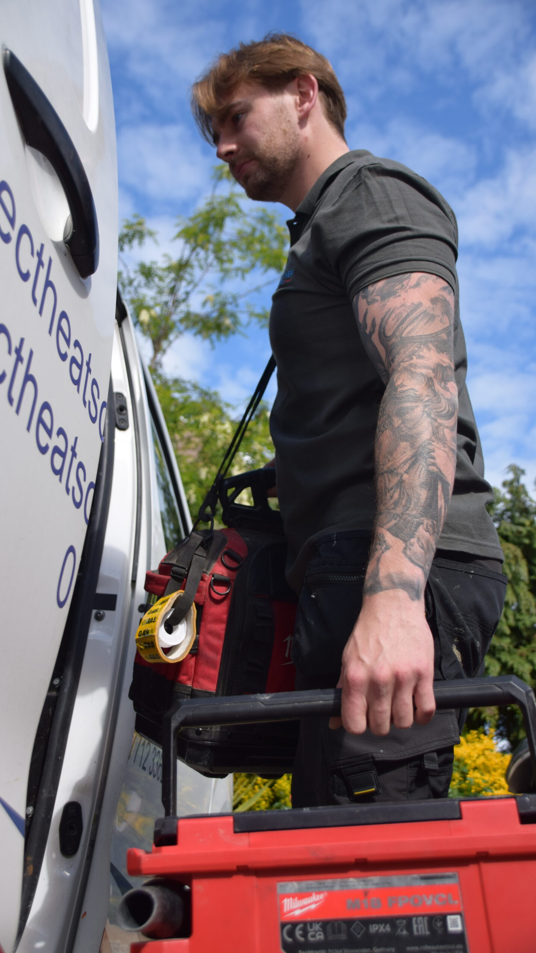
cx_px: 264
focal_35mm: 35
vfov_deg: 56.6
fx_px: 885
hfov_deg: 33.7
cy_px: 480
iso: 200
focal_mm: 22
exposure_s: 1/1250
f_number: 3.8
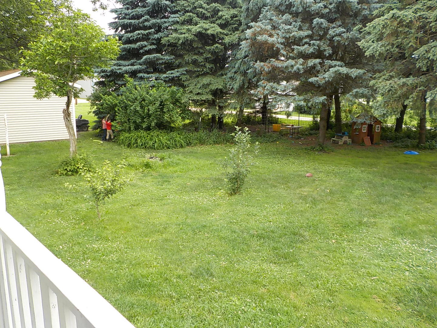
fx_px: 379
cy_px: 164
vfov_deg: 46.8
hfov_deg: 60.0
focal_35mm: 30
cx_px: 218
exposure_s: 1/200
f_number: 3.3
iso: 125
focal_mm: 4.1
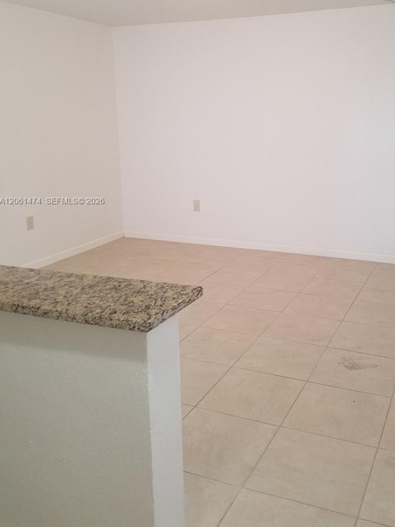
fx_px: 518
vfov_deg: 53.4
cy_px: 202
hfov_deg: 41.4
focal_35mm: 34
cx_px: 256
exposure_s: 1/30
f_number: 1.7
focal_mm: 4.2
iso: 160
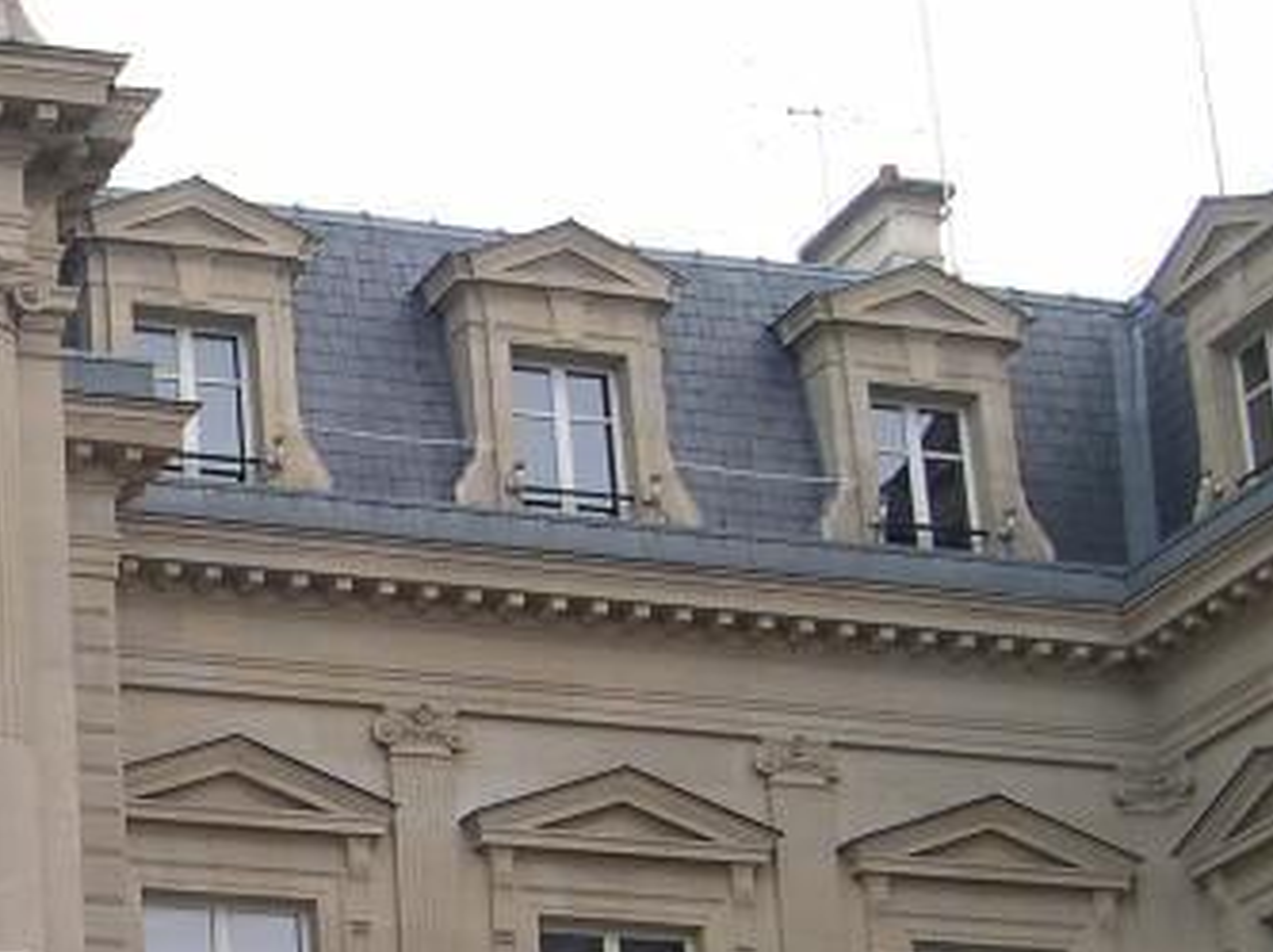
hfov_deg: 15.7
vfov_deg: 12.6
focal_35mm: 117
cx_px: -528
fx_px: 4298
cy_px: 746
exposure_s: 1/359
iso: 100
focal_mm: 8
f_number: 2.8
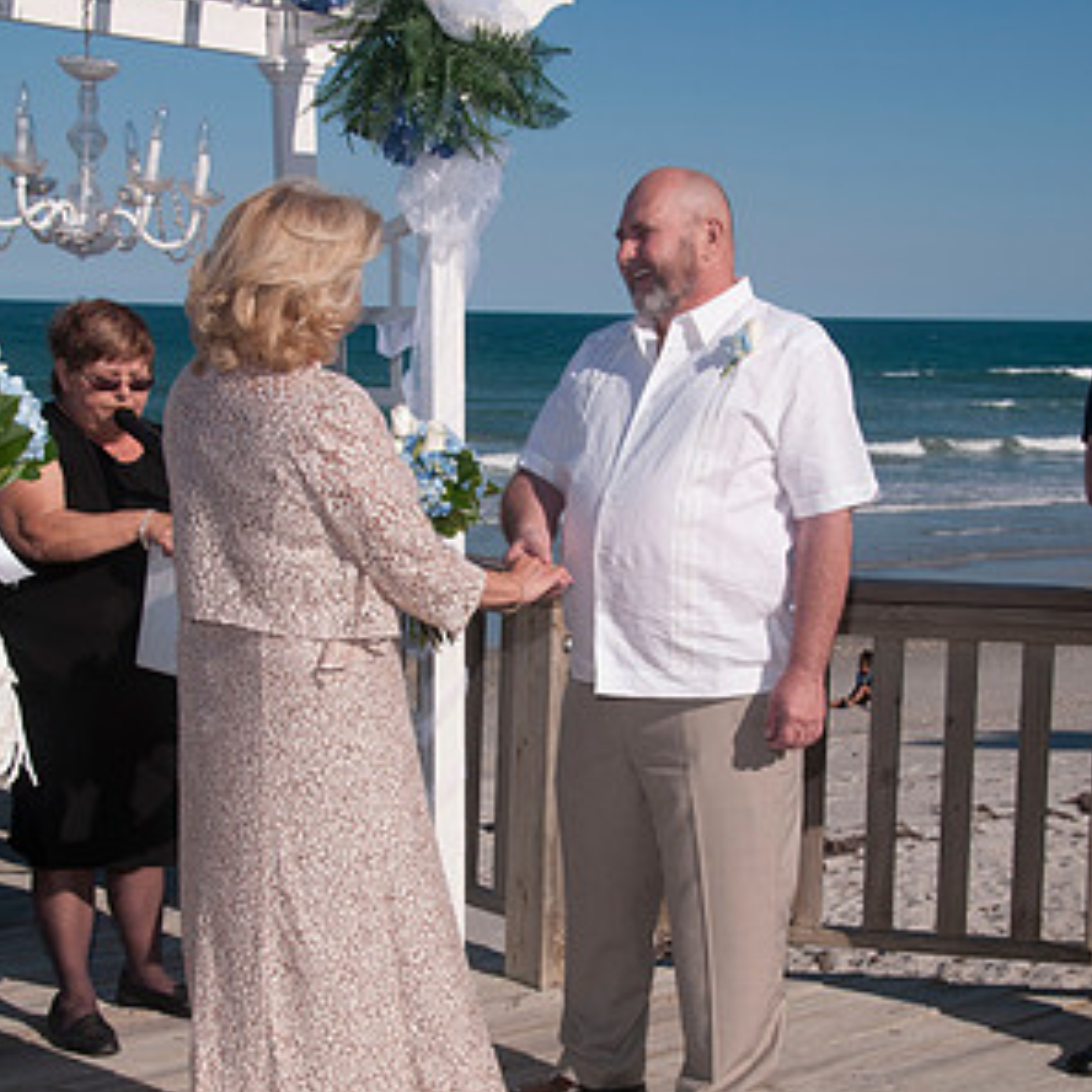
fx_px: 2213
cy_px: 664
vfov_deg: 27.6
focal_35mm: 62
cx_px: 544
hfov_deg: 27.7
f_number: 14
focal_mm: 32
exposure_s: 1/250
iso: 100
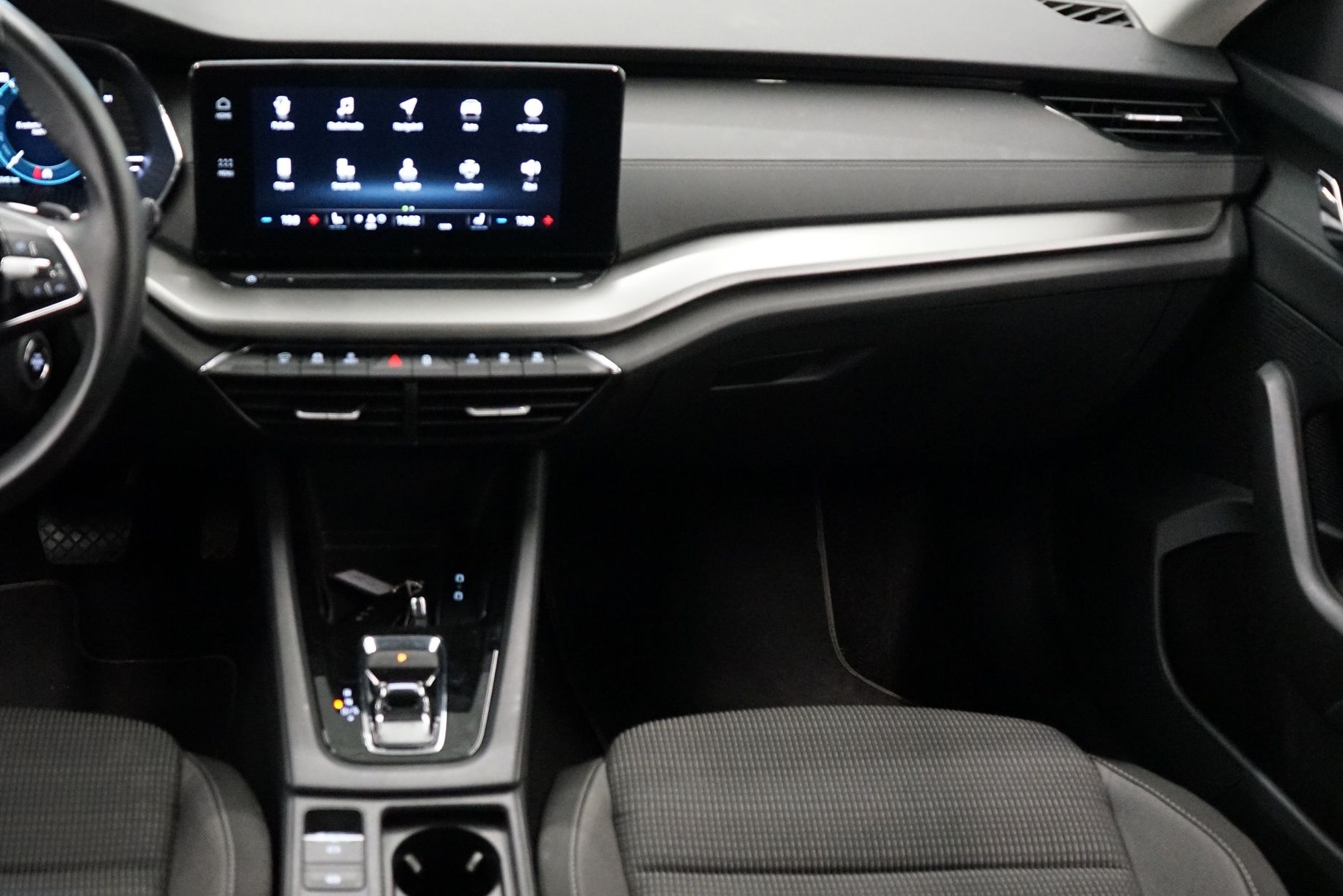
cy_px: 567
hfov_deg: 46.6
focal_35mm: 41
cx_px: 441
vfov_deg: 32.5
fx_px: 1530
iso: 6400
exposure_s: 1/125
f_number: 3.5
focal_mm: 30
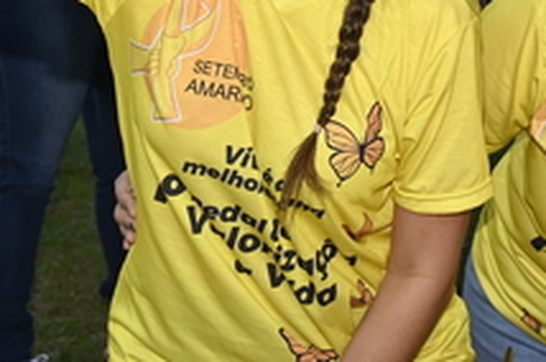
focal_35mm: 160
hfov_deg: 12.5
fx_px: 2423
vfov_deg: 8.5
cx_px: 712
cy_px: -60
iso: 100
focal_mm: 38
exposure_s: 1/125
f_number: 5.6
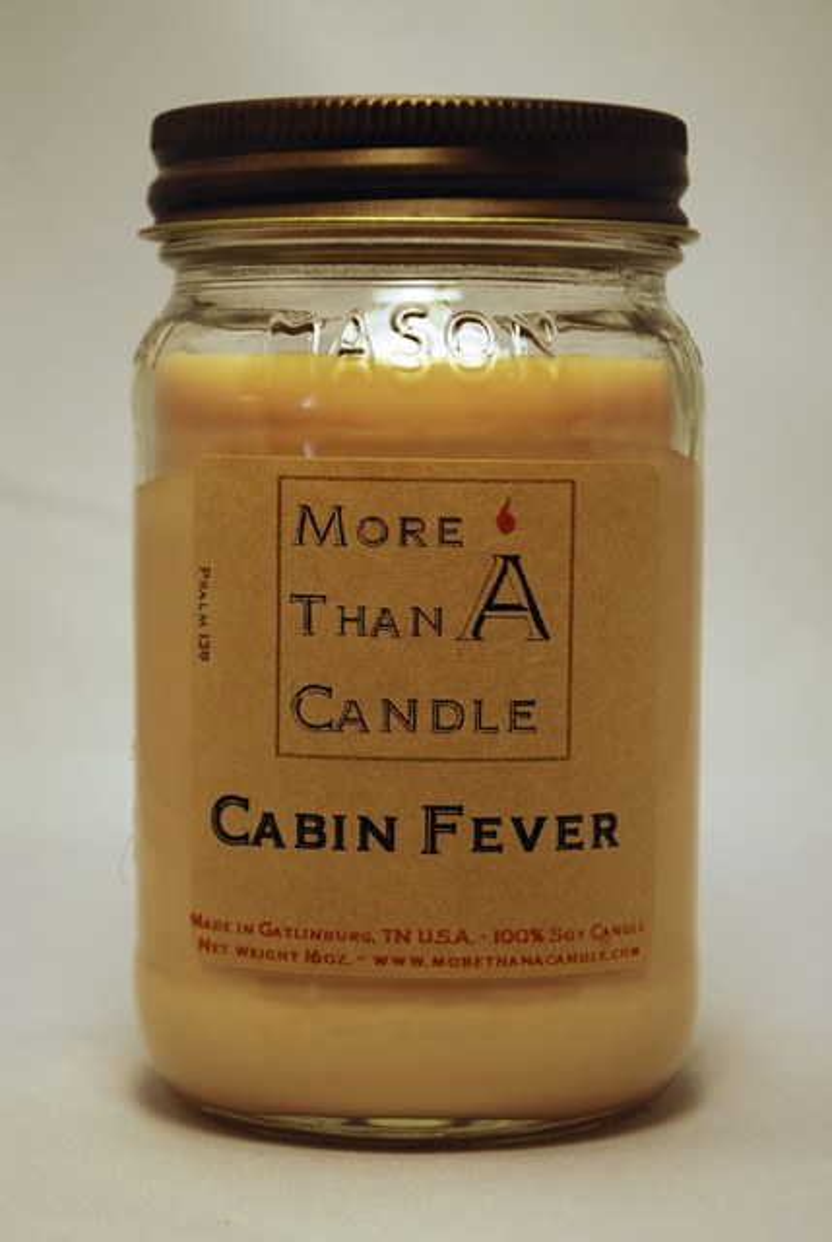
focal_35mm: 82
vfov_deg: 24.6
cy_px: 621
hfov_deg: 16.6
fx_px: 2849
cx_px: 416
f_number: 5.6
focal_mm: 55
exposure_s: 1/125
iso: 180
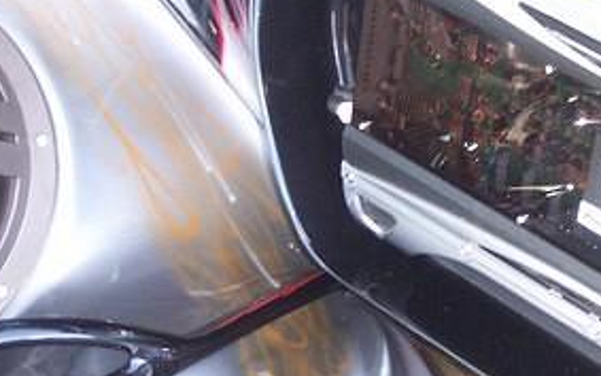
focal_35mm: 91
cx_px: 614
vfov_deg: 14.4
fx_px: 1491
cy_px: 215
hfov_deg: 21.9
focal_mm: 8
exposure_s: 1/60
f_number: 2.8
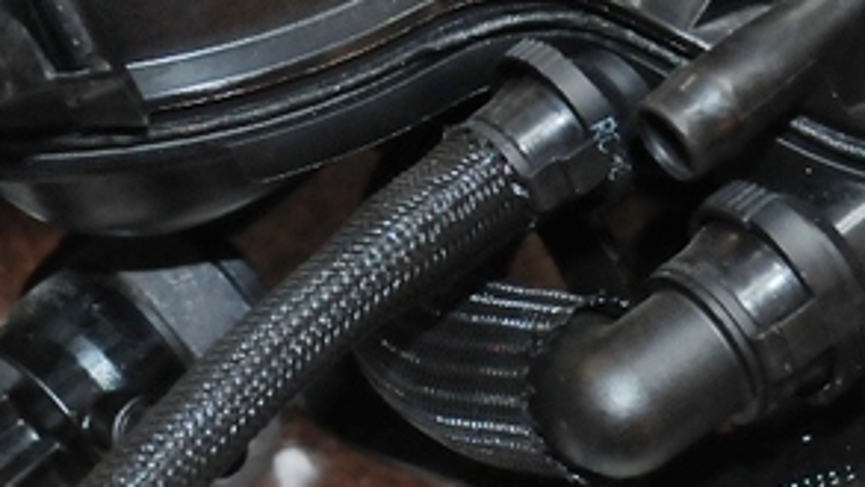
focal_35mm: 274
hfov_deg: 7.9
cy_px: -345
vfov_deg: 4.4
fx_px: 6286
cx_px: 703
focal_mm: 50
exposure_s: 1/60
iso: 800
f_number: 3.5
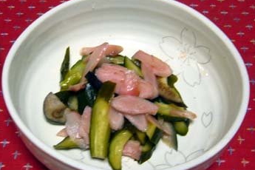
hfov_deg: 51.9
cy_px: 82
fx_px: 262
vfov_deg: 35.9
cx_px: 126
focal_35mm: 37
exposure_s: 1/8
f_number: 2.8
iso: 80
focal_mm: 5.8
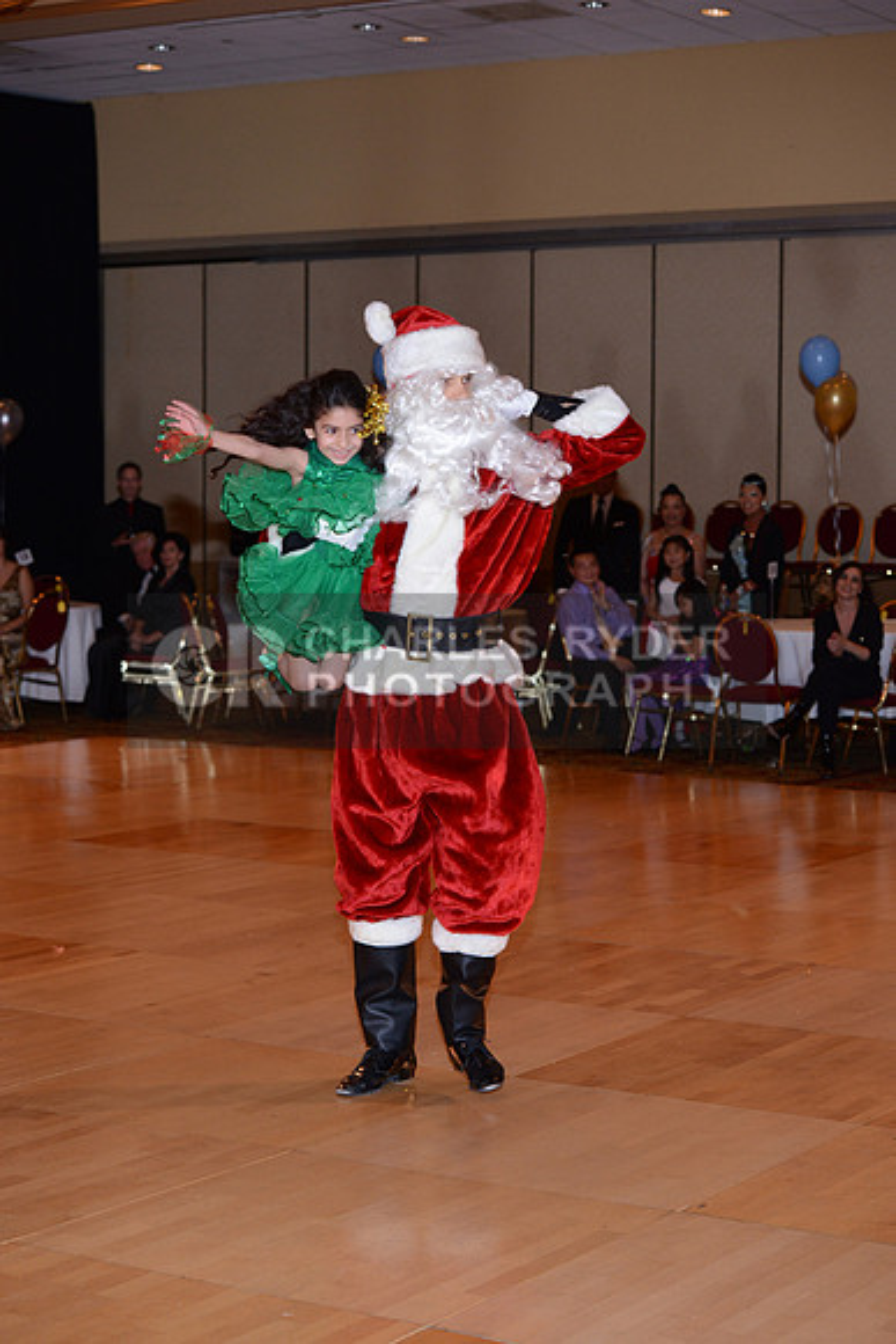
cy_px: 672
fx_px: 2612
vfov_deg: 28.8
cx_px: 448
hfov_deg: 19.5
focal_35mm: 70
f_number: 5
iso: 1600
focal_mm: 70
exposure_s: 1/200
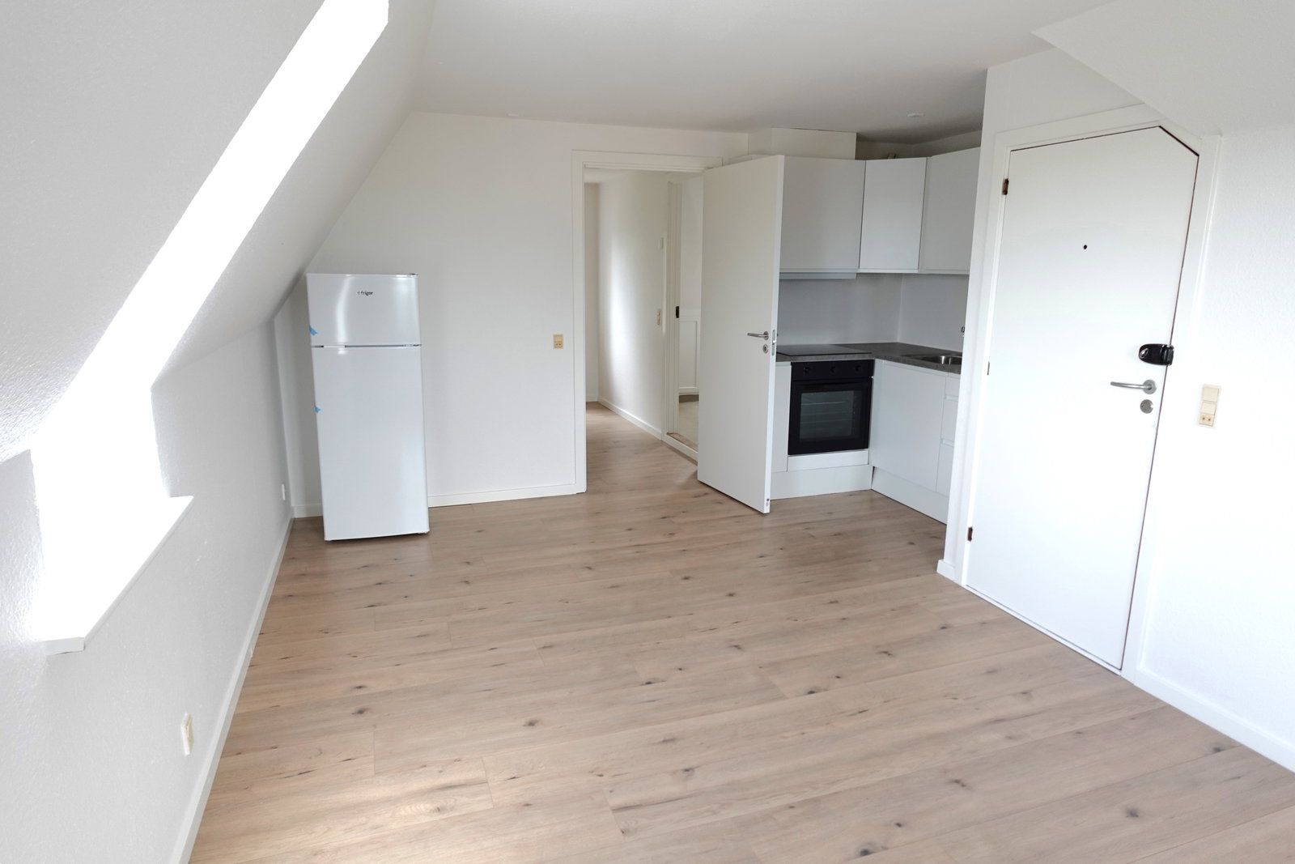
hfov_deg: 84.0
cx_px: 648
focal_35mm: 20
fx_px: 719
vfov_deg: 61.9
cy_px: 432
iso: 125
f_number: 2
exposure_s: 1/125
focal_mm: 7.6
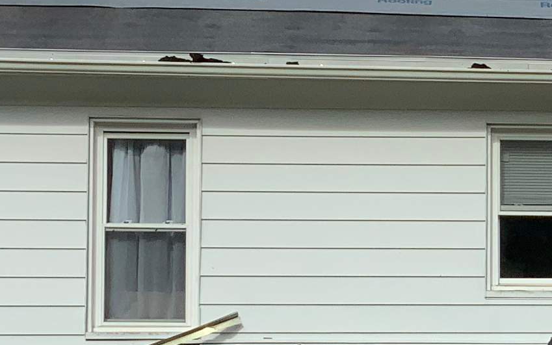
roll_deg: +0.6
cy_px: 283
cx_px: 671
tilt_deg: +2.9
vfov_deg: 9.0
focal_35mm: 146
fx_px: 2197
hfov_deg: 13.9
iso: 16
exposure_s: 1/1342
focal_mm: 3
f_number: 1.8
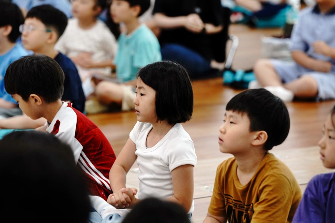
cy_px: 112
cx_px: 168
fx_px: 1861
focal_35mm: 200
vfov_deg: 6.9
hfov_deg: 10.3
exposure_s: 1/160
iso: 2000
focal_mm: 200
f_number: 4.5
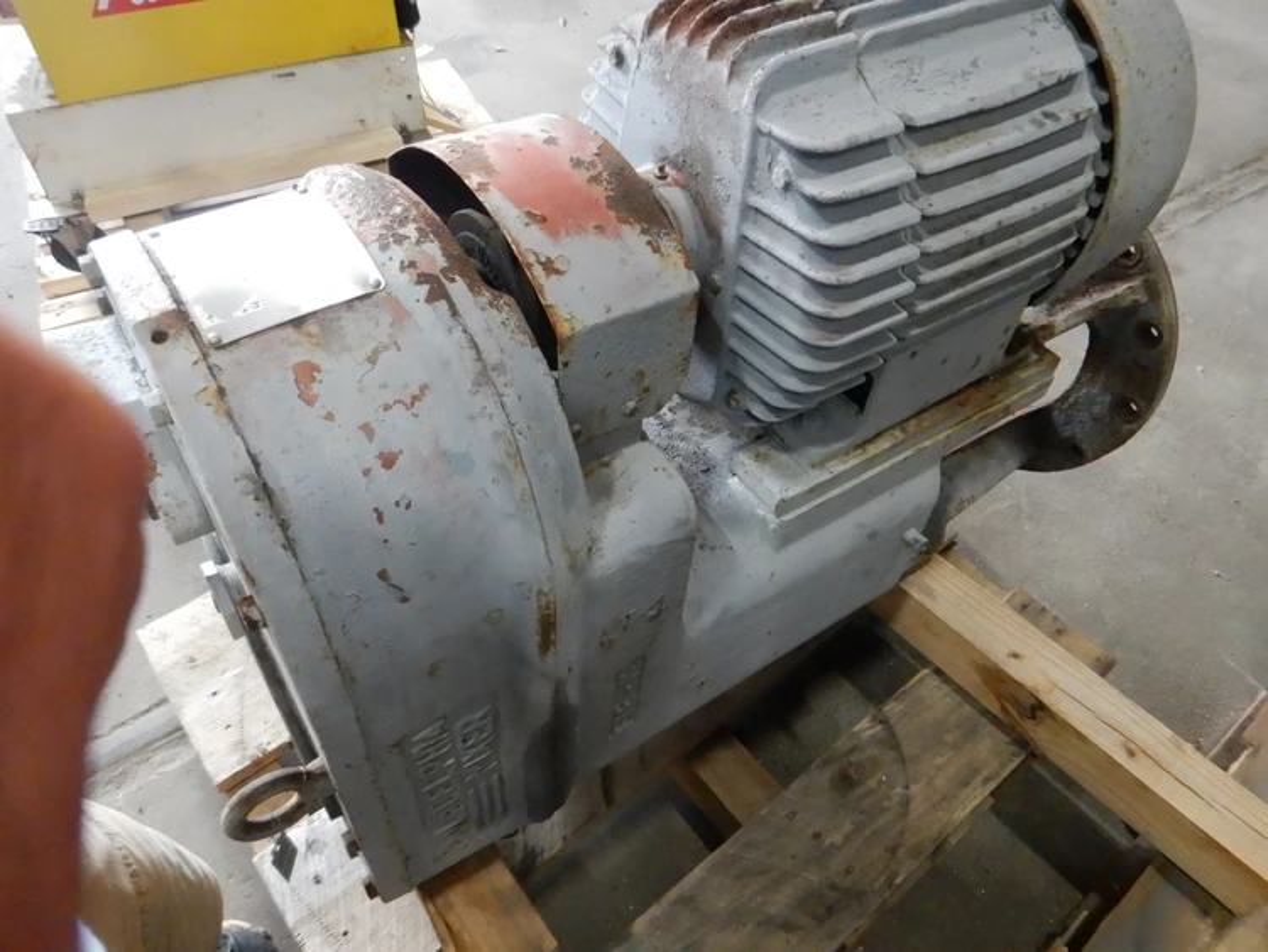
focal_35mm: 24
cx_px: 634
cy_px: 476
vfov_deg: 56.8
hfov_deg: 71.6
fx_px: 879
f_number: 2.8
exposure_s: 1/200
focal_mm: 4.3
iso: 1600
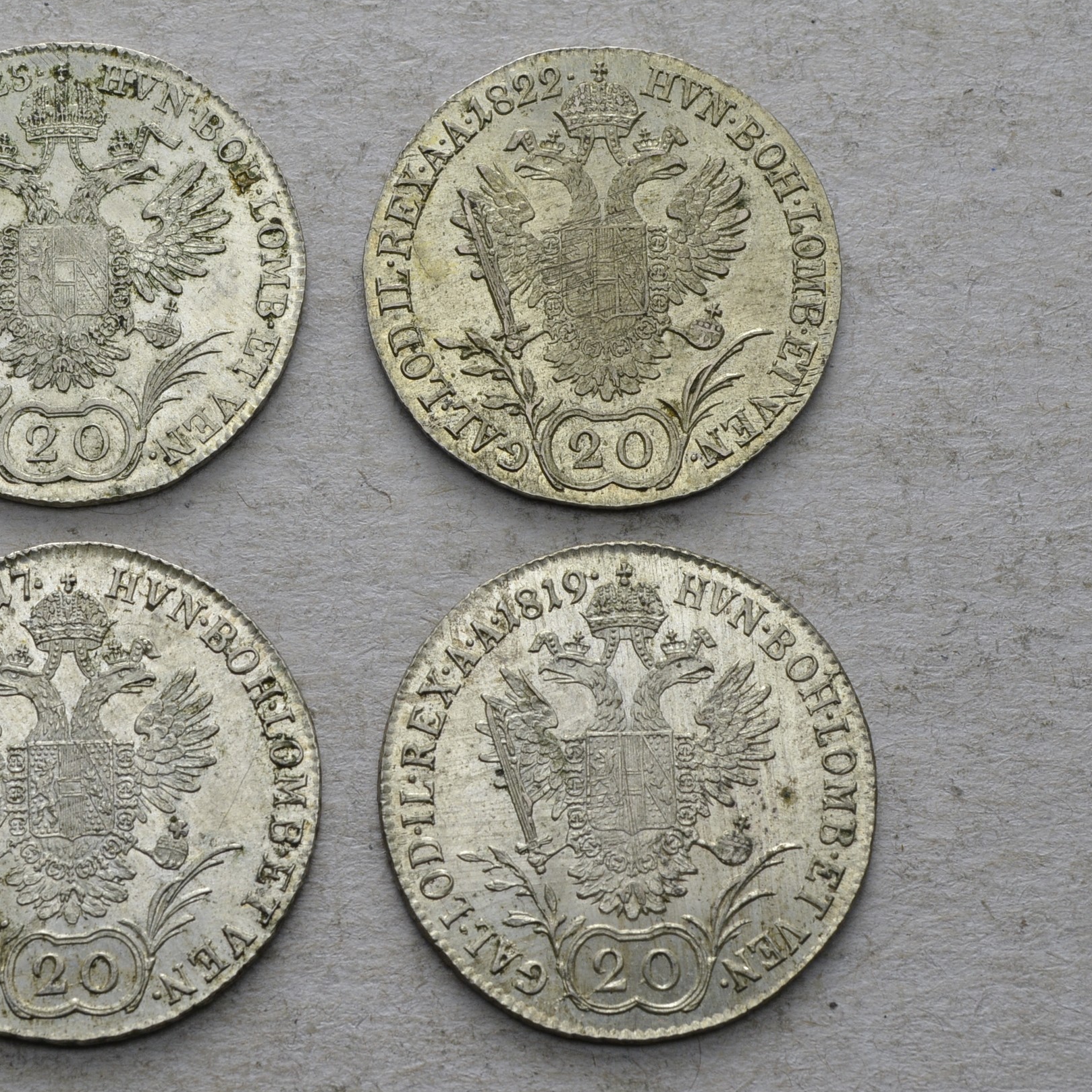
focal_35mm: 93
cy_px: 546
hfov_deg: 18.6
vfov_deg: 18.7
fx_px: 3319
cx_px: 356
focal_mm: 48
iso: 400
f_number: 14
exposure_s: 1/250
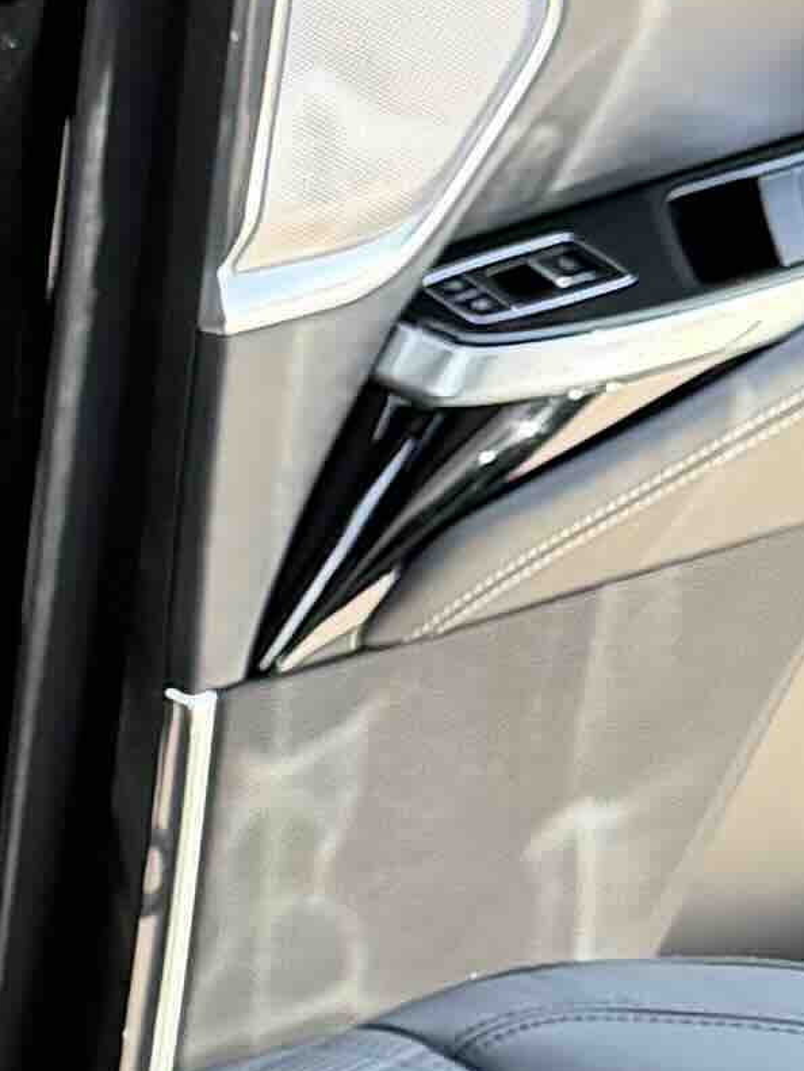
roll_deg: -0.5
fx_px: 5358
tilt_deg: -20.0
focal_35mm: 173
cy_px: 905
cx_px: -1335
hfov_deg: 7.8
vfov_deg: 11.4
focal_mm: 6.76
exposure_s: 1/209
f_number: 1.78
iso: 200
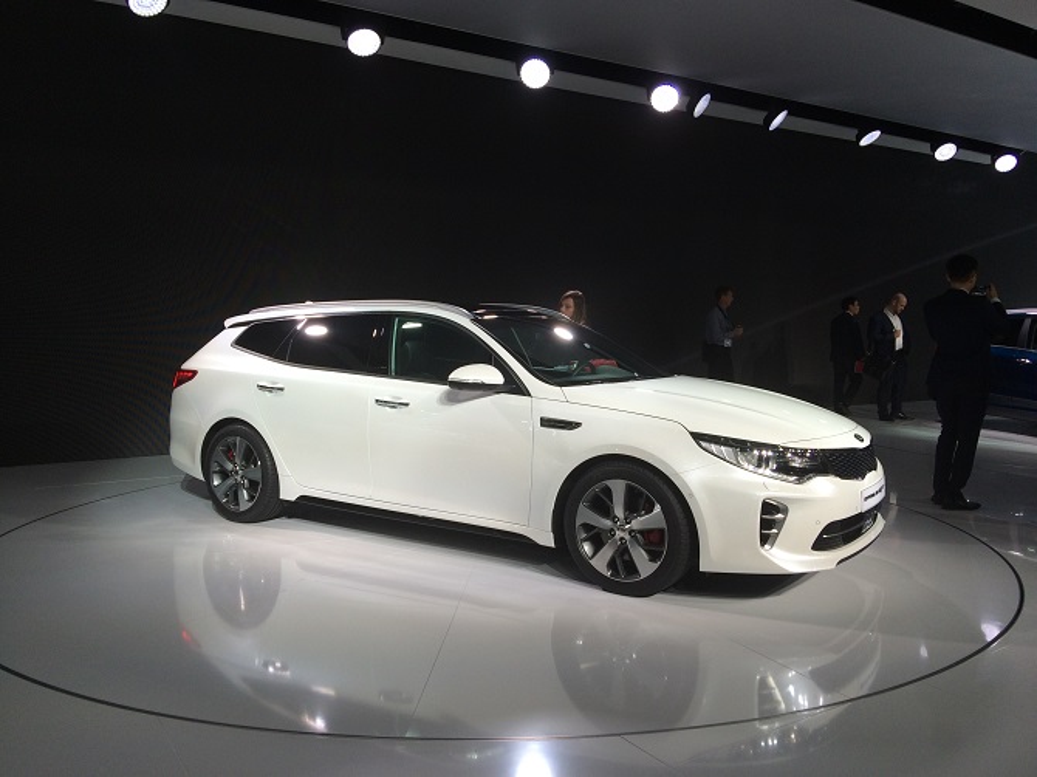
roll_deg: +1.8
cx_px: 518
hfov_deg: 61.7
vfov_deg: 48.2
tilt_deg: -3.2
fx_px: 868
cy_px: 388
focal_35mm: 29
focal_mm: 4.15
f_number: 2.2
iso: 32
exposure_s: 1/191
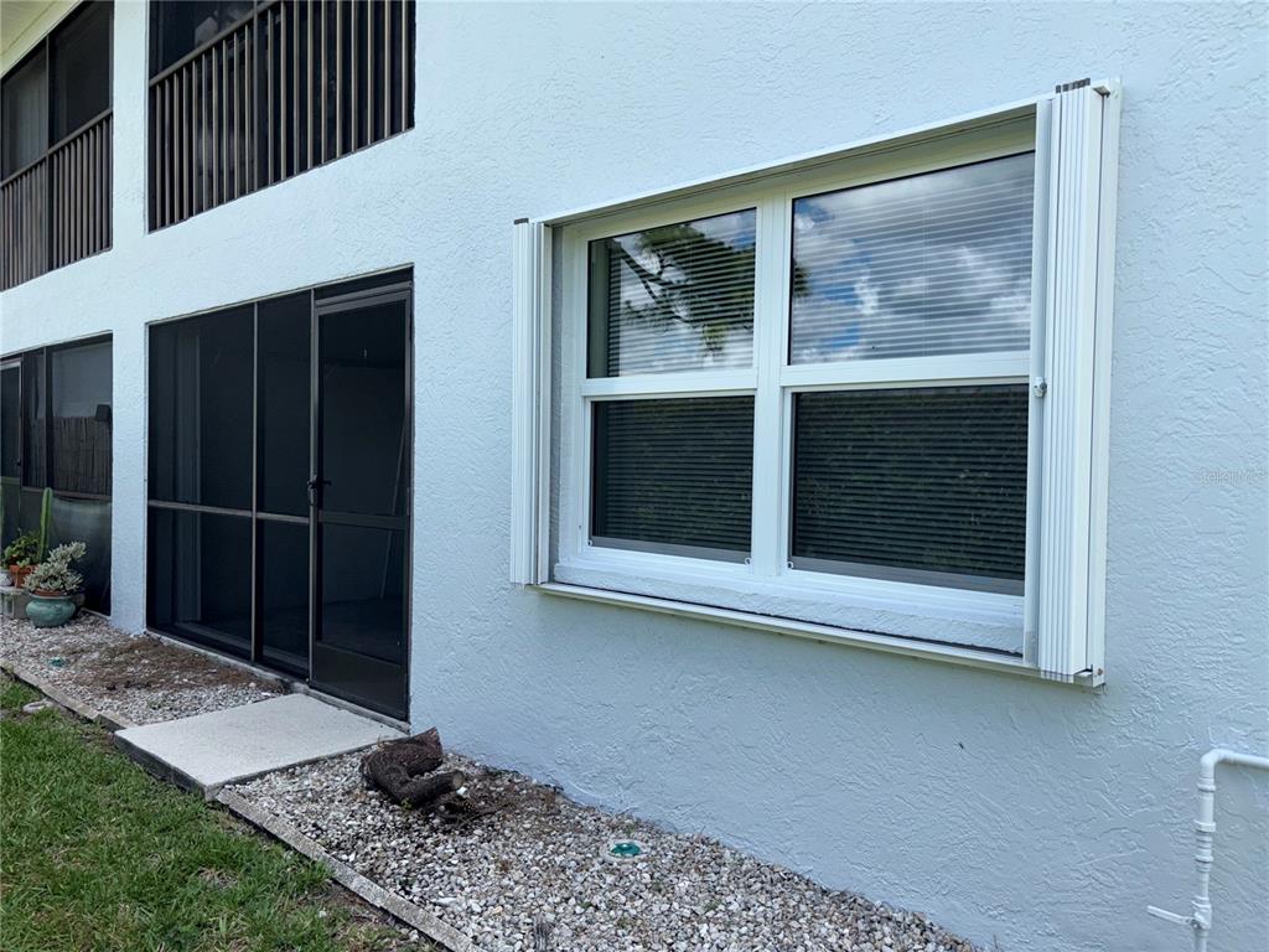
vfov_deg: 53.1
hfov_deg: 67.3
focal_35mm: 26
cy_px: 476
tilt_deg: -0.9
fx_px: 953
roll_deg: -1.1
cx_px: 634
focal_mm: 5.96
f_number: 1.6
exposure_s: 1/1484
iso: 32
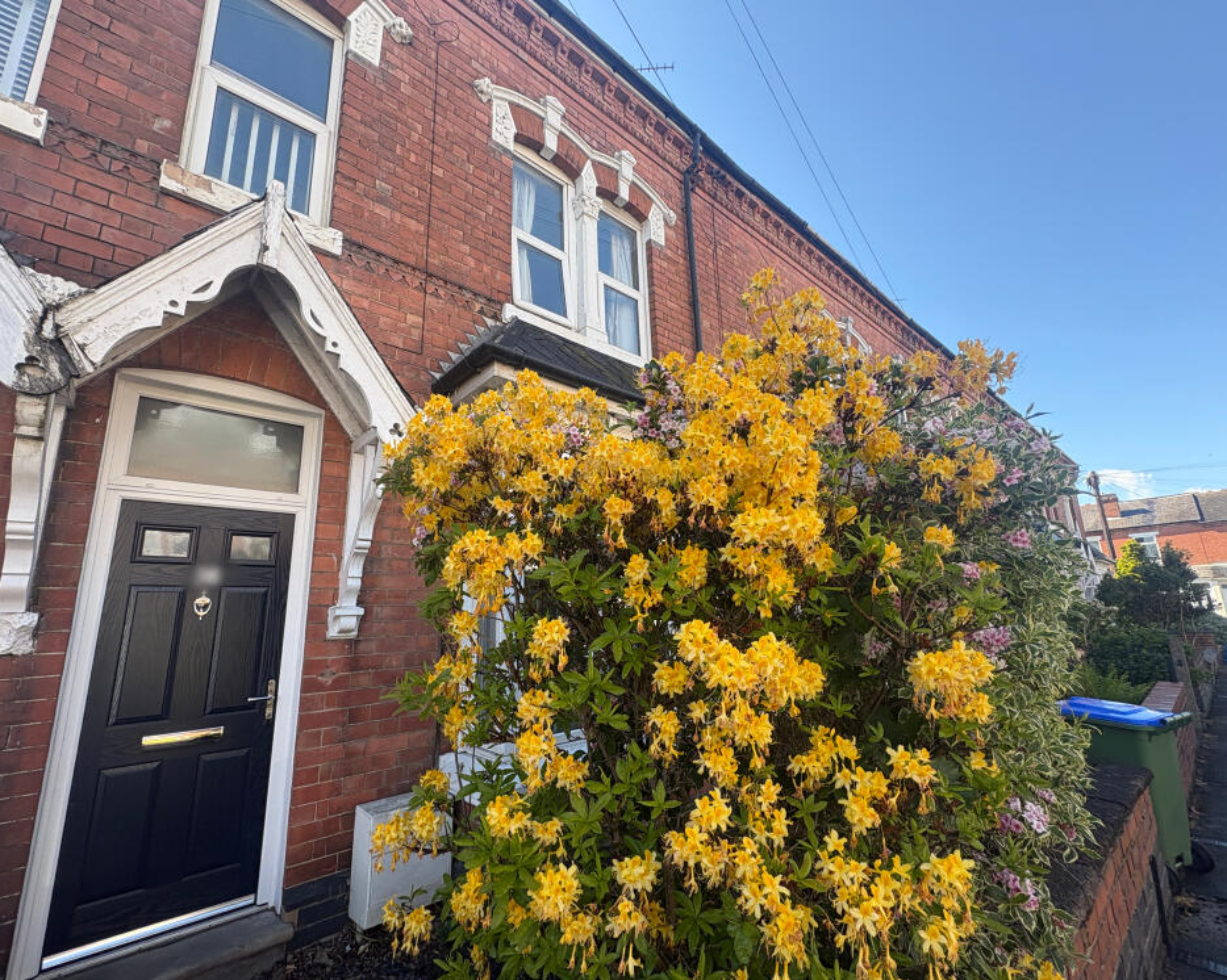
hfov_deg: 96.8
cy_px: 494
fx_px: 545
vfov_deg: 84.0
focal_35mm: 15
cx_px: 609
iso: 40
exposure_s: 1/265
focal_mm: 2.22
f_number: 2.2
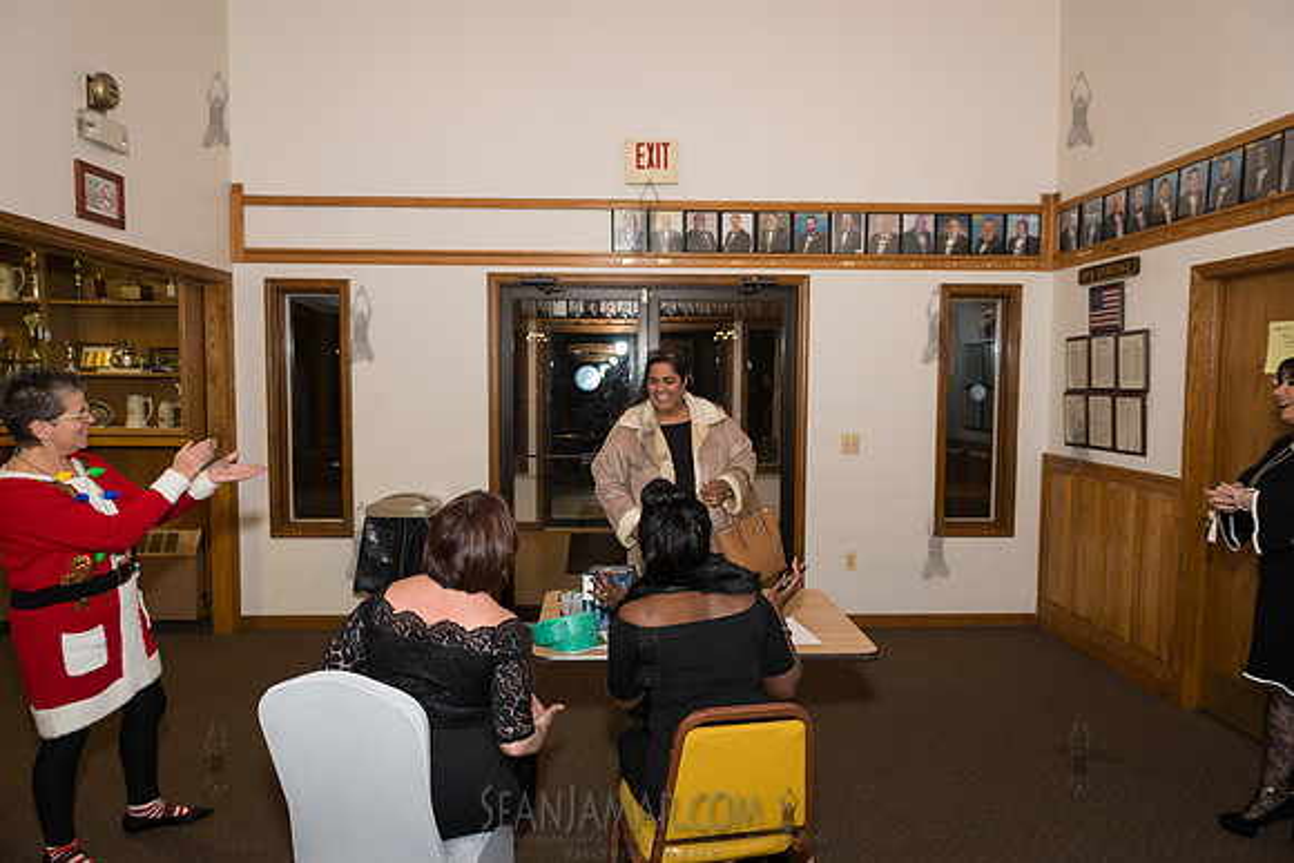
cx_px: 647
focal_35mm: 24
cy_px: 432
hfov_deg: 73.7
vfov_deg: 53.2
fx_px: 863
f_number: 4.5
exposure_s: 1/320
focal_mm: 24
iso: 1600
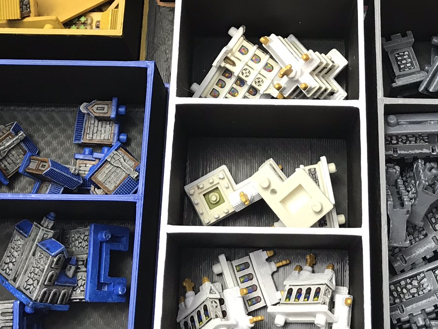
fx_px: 823
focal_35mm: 65
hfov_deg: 29.6
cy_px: 22
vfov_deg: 22.0
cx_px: 284
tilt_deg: -69.6
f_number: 1.8
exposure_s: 1/33
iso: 40
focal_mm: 3.99
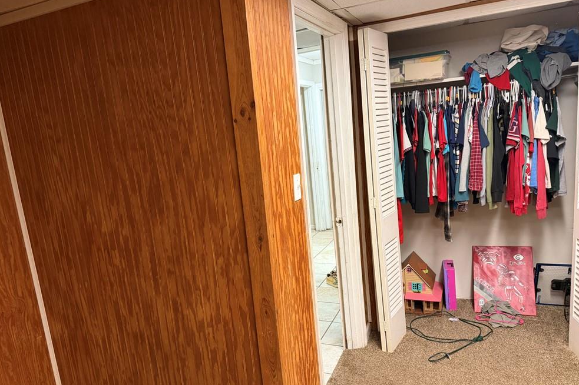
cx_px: 280
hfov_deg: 69.4
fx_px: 418
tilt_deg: -10.6
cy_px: 209
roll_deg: +5.5
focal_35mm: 26
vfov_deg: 49.5
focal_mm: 6.76
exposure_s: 1/60
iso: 500
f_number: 1.78
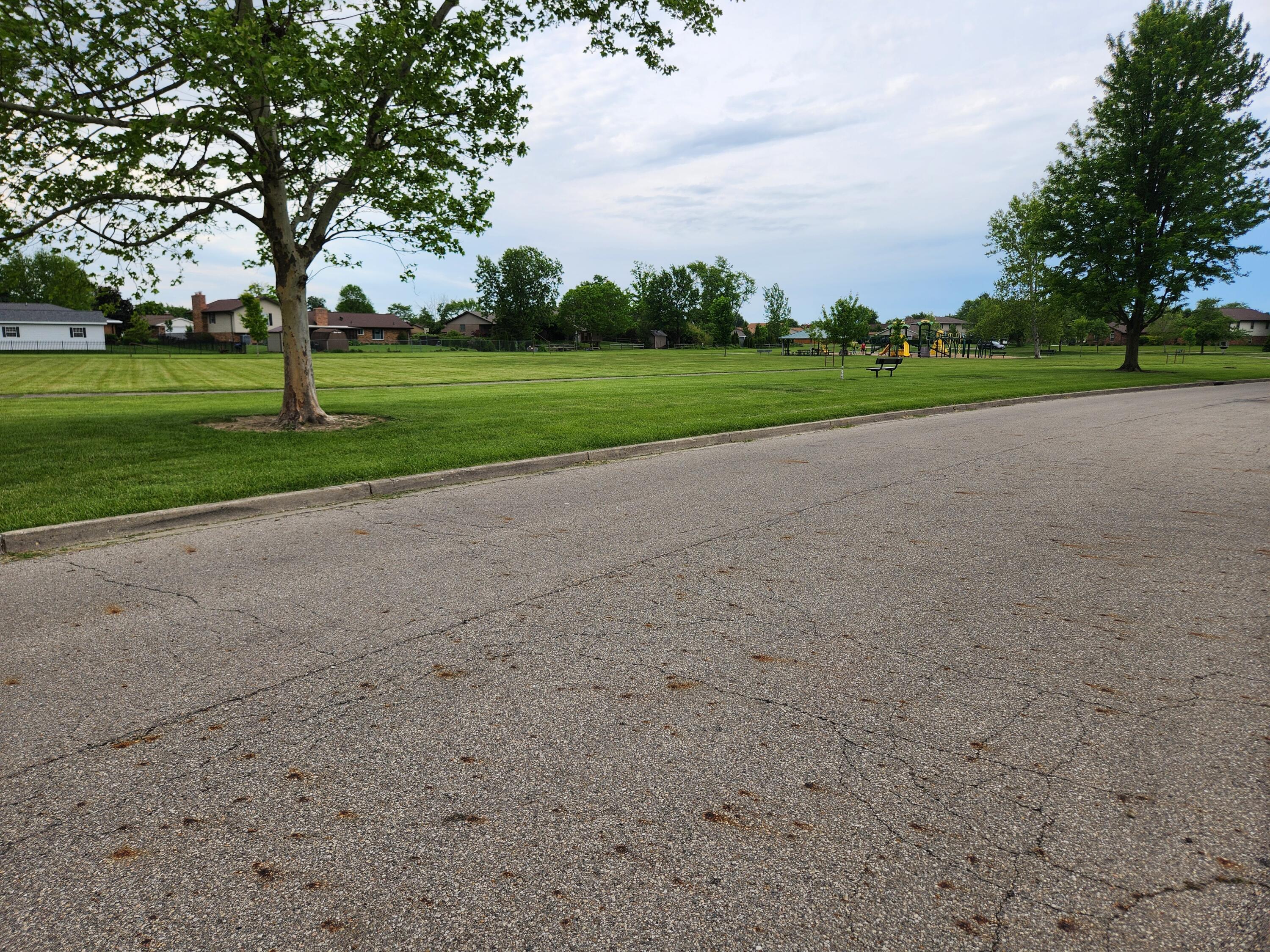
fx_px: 844
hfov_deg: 73.9
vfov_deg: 58.9
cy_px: 476
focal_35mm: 23
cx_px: 635
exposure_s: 1/1350
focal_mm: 5.4
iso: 20
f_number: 1.8
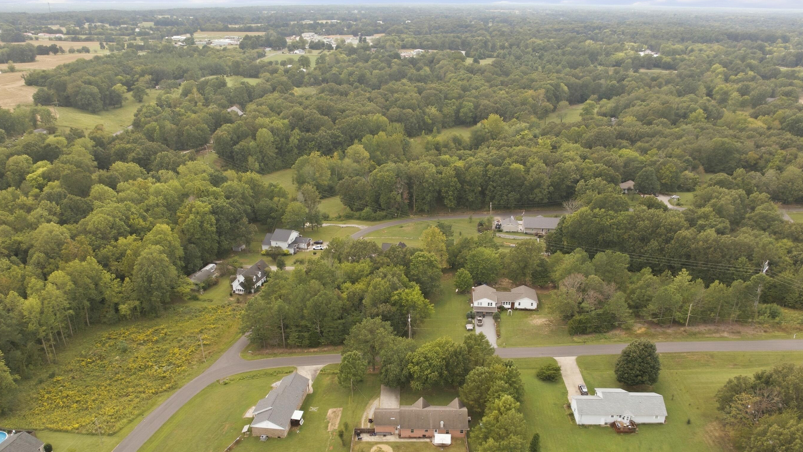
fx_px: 618
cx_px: 409
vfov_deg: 39.8
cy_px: 297
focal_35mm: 29
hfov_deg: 66.1
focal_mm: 12.3
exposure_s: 1/500
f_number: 4.5
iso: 200
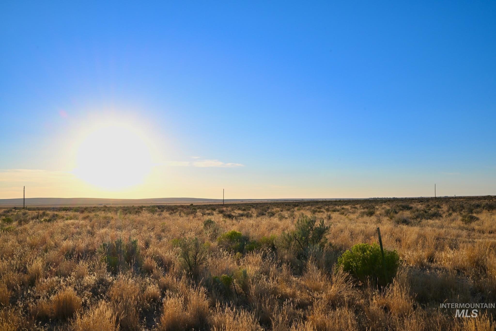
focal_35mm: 30
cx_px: 248
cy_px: 166
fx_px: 413
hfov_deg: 61.9
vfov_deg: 43.6
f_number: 14
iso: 800
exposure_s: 1/800
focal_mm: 30
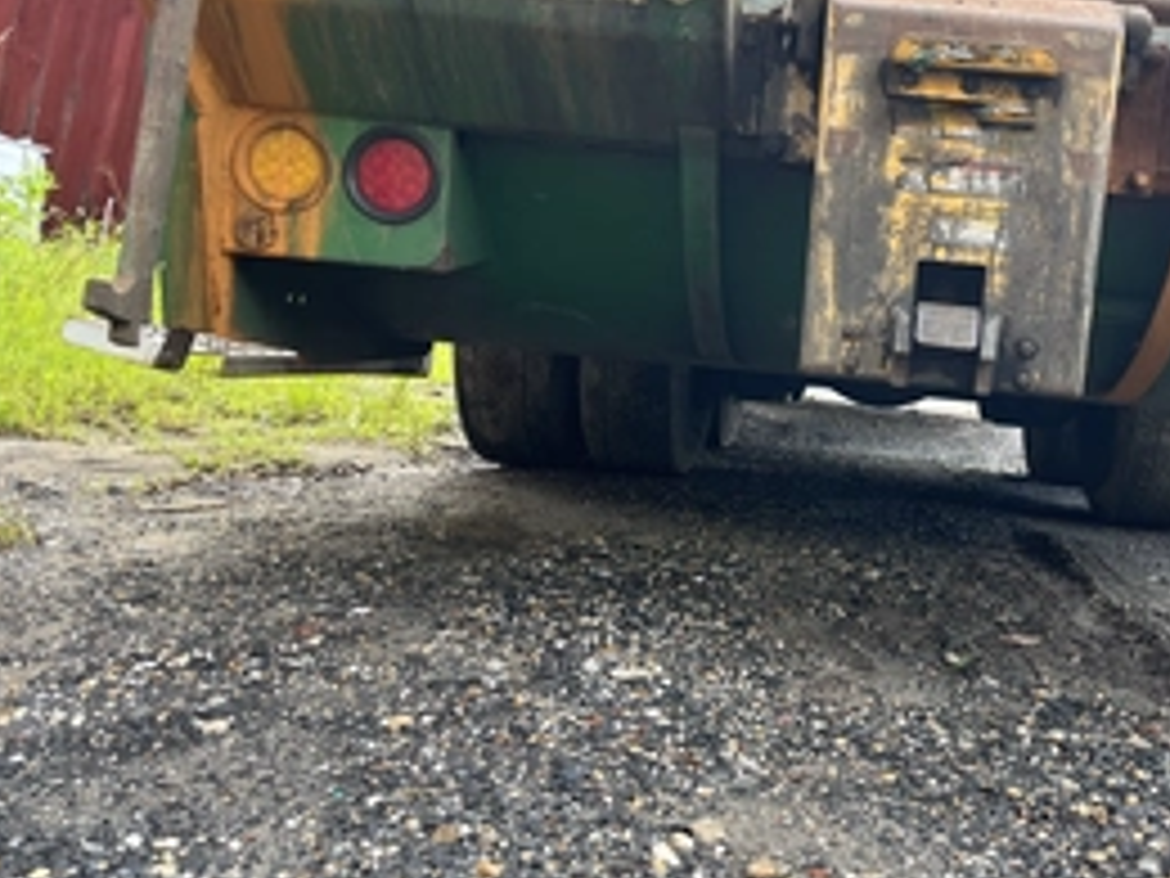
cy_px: 311
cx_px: 864
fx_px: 1352
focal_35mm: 40
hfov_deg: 45.3
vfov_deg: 35.7
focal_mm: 5.1
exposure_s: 1/136
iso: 32
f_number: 1.6
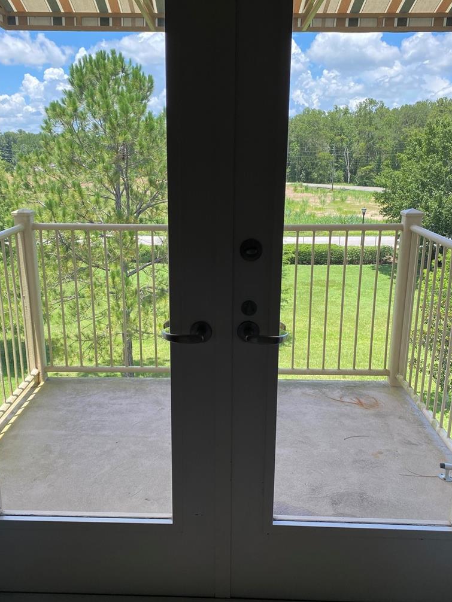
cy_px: 291
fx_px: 539
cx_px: 198
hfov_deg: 45.4
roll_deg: +0.2
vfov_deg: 58.3
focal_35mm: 31
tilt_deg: -14.7
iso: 32
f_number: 1.8
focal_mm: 4.25
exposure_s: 1/485
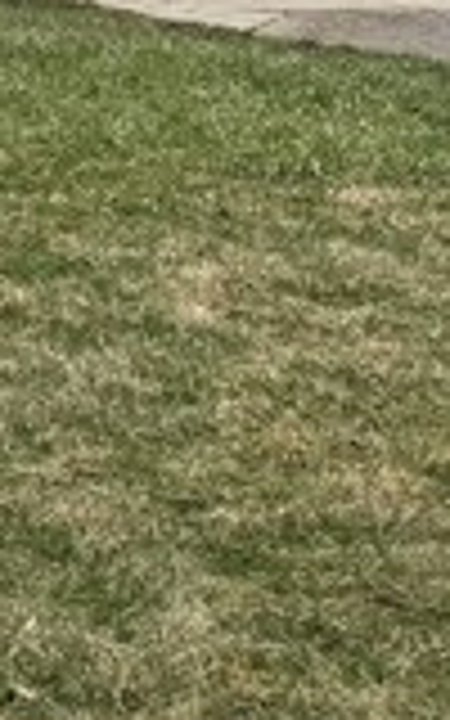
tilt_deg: -1.8
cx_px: -1548
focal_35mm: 163
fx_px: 3198
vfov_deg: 12.6
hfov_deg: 6.2
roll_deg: +1.3
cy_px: -86
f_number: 1.78
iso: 80
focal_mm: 6.76
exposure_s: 1/1337
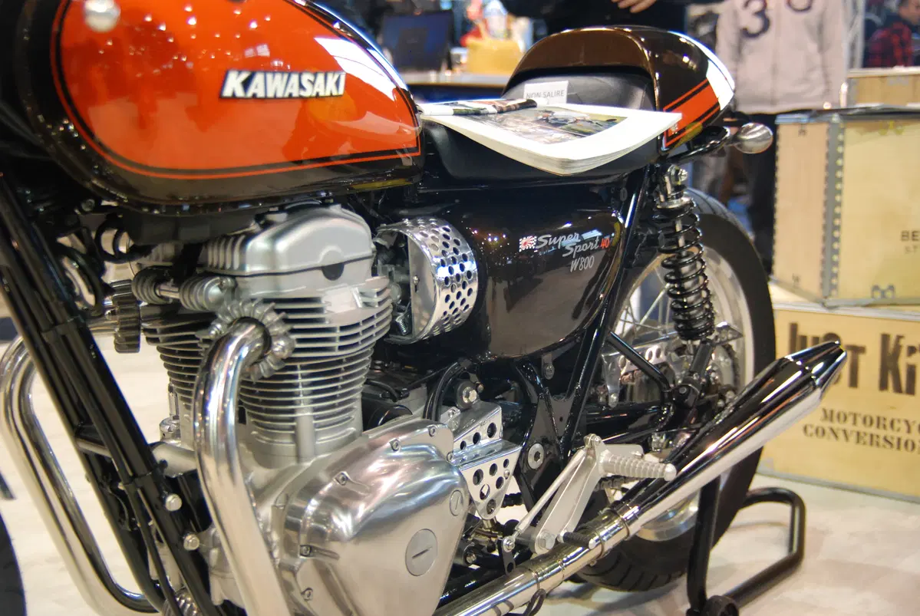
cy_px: 308
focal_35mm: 46
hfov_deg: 42.3
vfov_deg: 29.0
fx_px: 1190
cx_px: 460
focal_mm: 31
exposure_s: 1/320
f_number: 2.8
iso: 1000
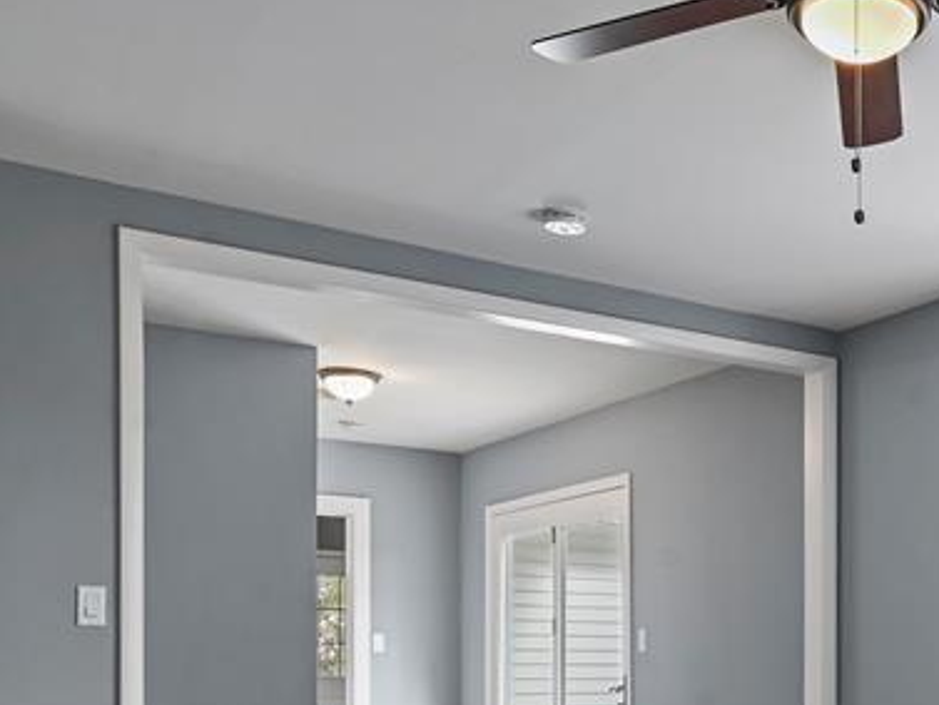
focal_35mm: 47
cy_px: 688
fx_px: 1275
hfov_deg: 37.4
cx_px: 871
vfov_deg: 29.1
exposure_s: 1/5
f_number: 8
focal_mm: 17
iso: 280
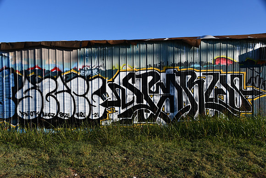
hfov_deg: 53.1
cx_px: 133
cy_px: 89
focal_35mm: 36
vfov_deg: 36.9
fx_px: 266
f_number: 9
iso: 100
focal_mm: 24
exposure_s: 1/320
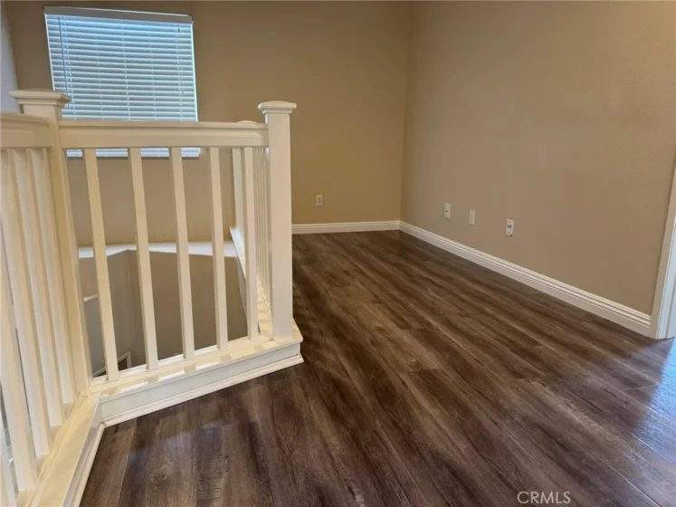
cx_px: 338
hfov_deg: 71.6
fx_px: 469
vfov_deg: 56.8
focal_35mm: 24
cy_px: 254
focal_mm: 6.76
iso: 160
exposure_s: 1/60
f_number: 1.78
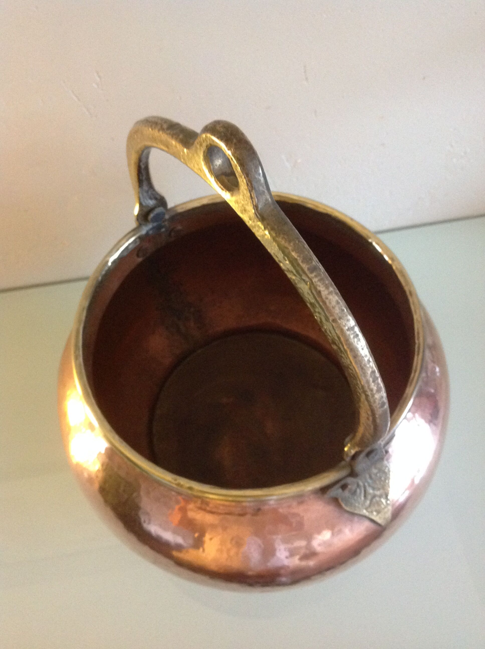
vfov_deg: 52.7
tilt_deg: -61.0
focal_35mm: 35
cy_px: 324
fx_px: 656
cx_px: 242
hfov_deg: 40.6
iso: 500
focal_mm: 4.28
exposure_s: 1/15
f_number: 2.4
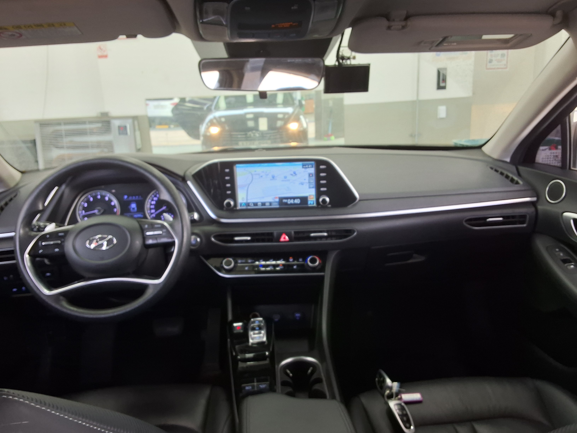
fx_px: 467
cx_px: 288
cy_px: 216
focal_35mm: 28
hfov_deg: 63.4
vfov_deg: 49.7
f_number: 1.9
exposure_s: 1/60
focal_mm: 2.91
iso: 50
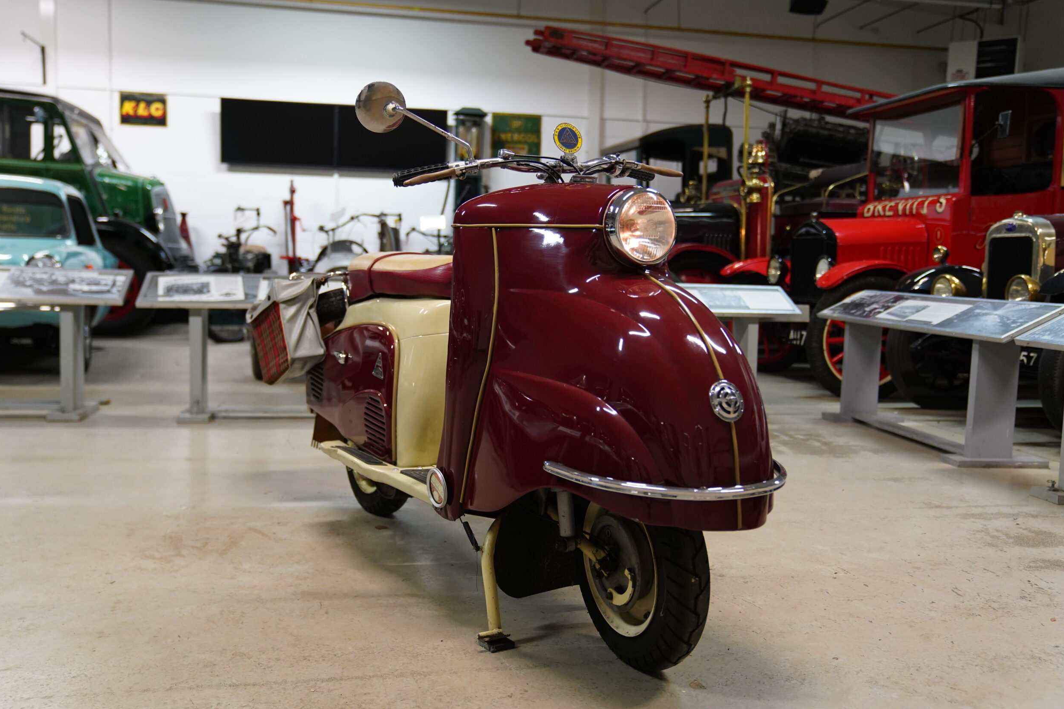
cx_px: 526
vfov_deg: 40.0
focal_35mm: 33
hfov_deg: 57.2
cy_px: 345
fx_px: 975
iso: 2500
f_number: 2.8
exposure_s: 1/160
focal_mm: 32
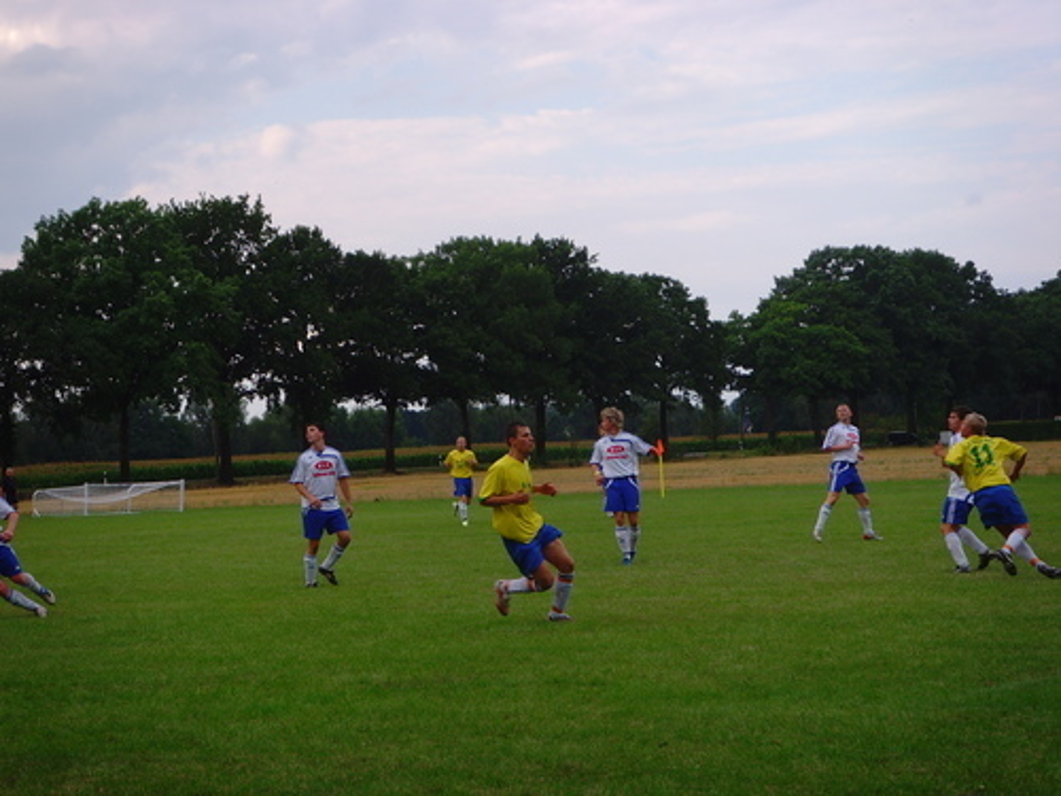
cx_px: 530
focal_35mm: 95
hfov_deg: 20.7
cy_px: 398
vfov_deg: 15.6
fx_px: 2912
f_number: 4.4
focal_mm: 16
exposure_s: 1/350
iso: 80
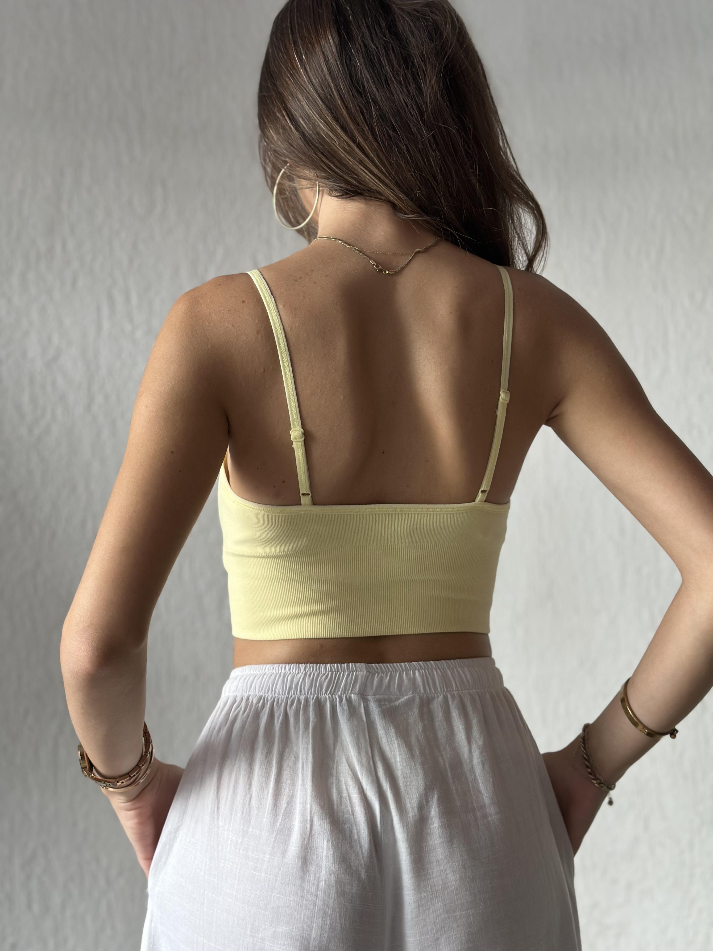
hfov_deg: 30.3
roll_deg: +1.0
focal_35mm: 48
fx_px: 1318
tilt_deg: +1.9
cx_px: 356
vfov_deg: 39.7
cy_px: 476
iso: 100
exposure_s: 1/154
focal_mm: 6.86
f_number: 1.78
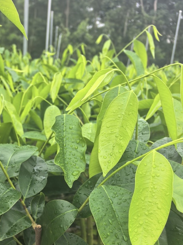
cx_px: 22
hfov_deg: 32.1
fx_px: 303
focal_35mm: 43
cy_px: 214
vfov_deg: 41.0
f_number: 2
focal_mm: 5.75
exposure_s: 1/156
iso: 50
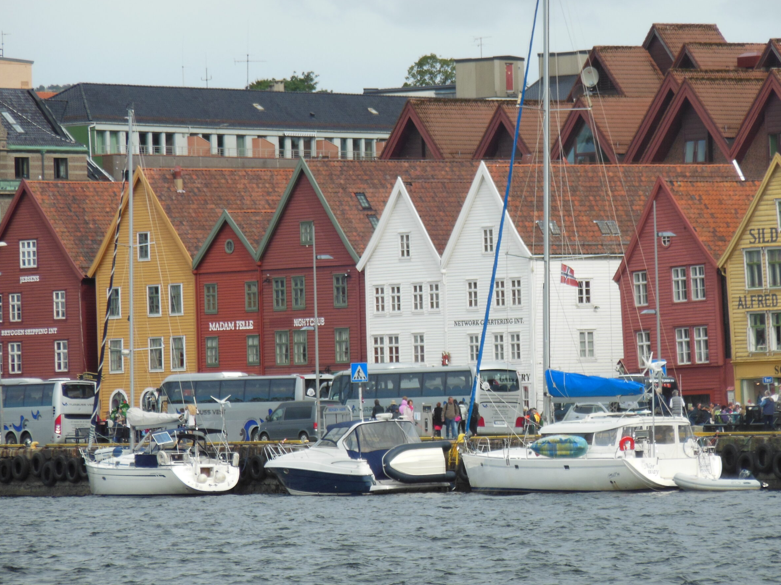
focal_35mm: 271
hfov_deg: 7.3
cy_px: 274
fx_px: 6114
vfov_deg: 5.5
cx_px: 420
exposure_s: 1/400
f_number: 5.8
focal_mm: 45
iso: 125
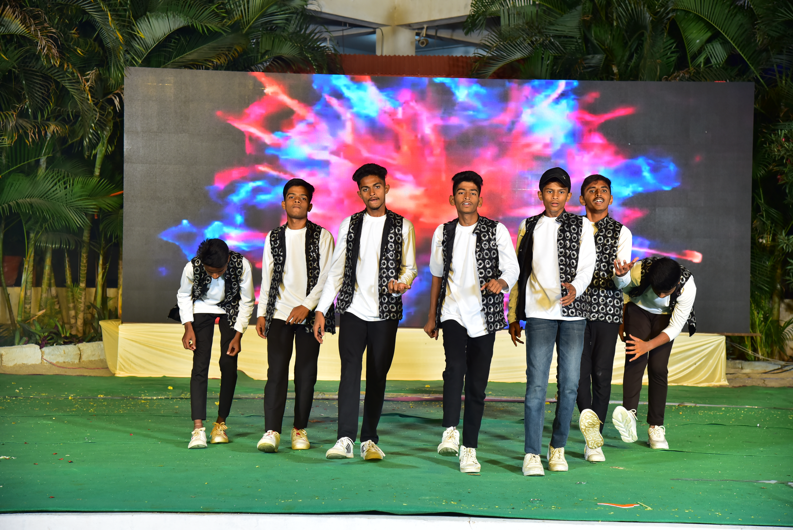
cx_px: 396
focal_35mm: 75
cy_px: 265
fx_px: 1653
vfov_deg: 18.2
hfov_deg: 27.0
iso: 500
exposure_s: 1/160
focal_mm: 75
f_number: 5.6
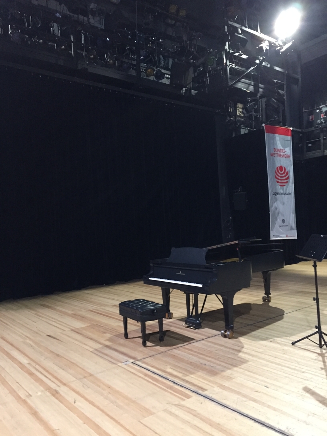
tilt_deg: +2.5
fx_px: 365
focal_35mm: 29
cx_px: 164
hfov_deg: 48.2
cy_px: 218
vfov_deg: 61.7
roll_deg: +3.6
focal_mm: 4.15
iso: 250
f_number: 2.2
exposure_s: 1/17
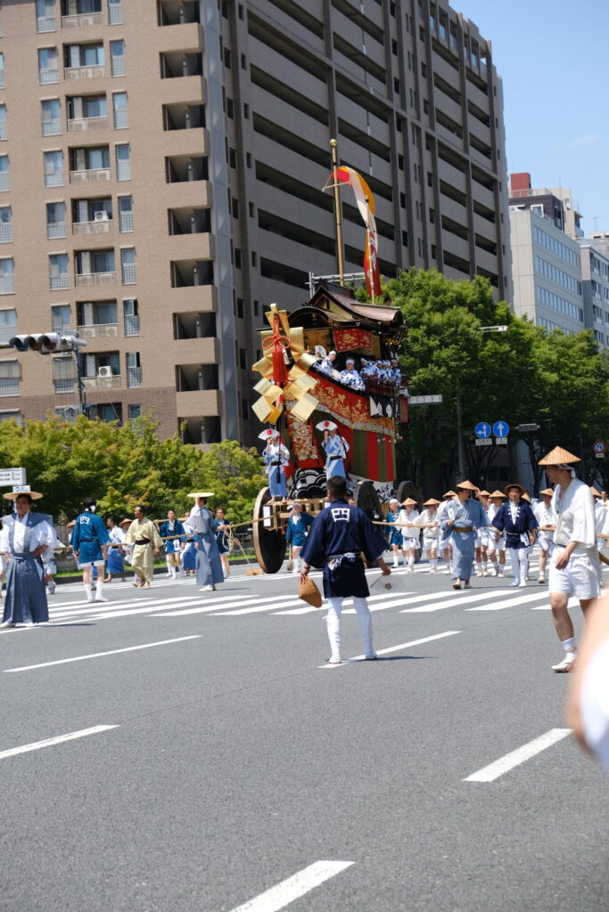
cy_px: 456
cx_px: 304
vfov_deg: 24.5
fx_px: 2105
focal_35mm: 83
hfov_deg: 16.5
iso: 160
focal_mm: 55
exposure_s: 1/420
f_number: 5.6
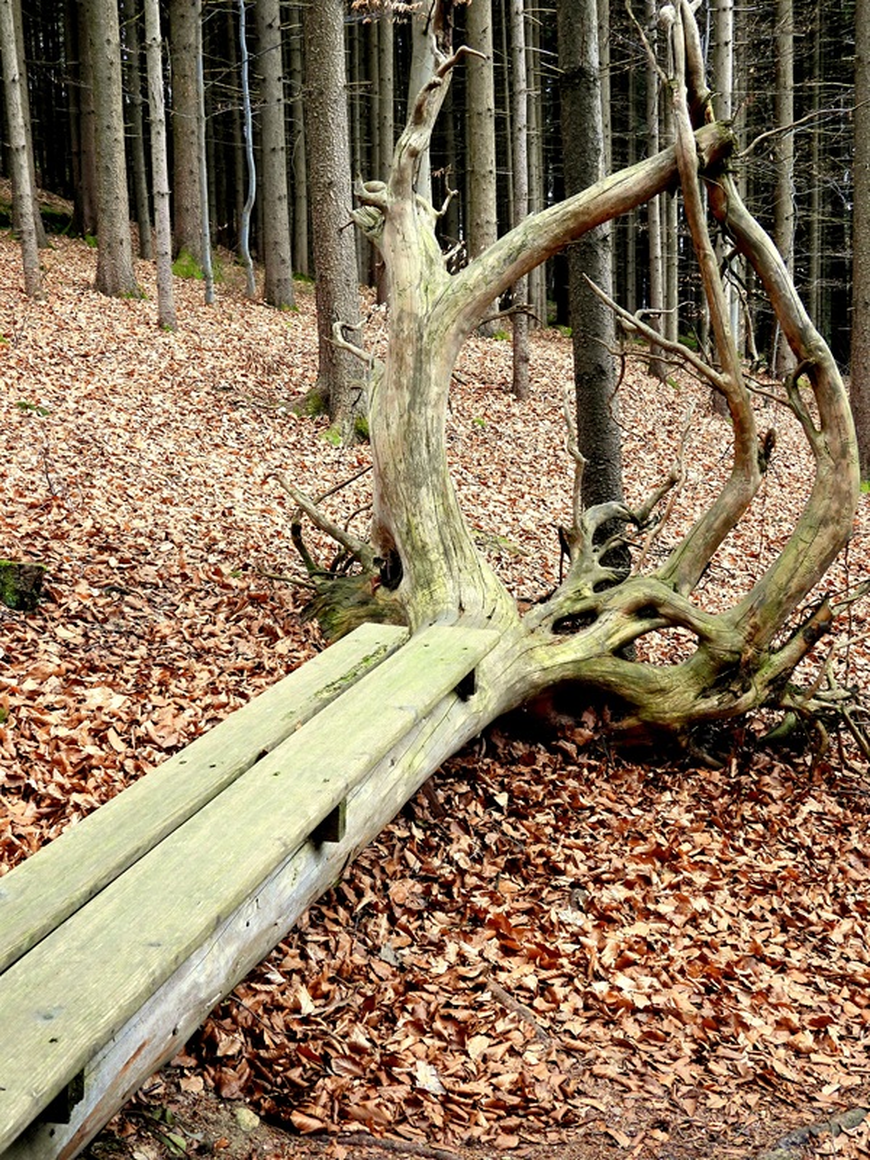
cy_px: 580
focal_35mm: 47
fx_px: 1575
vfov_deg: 40.4
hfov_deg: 30.9
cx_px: 435
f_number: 3.2
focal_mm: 8.4
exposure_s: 1/30
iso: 100
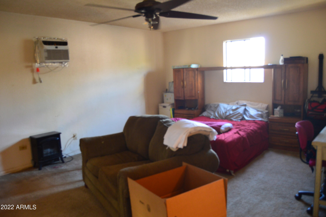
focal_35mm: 27
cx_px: 163
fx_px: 244
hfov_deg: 67.4
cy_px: 108
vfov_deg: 47.8
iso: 800
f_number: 3.5
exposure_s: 1/20
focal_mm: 18
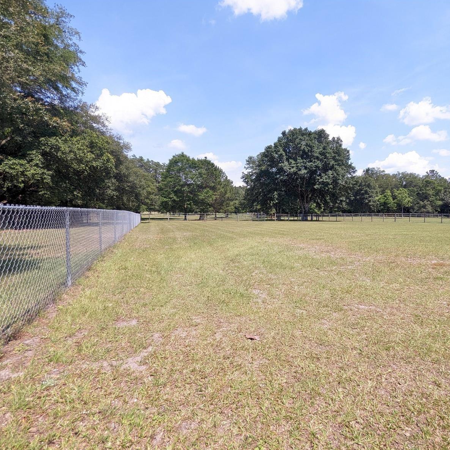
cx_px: 278
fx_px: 279
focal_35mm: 19
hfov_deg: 76.5
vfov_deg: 77.7
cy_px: 225
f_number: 2.2
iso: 54
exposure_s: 1/726
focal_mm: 2.35
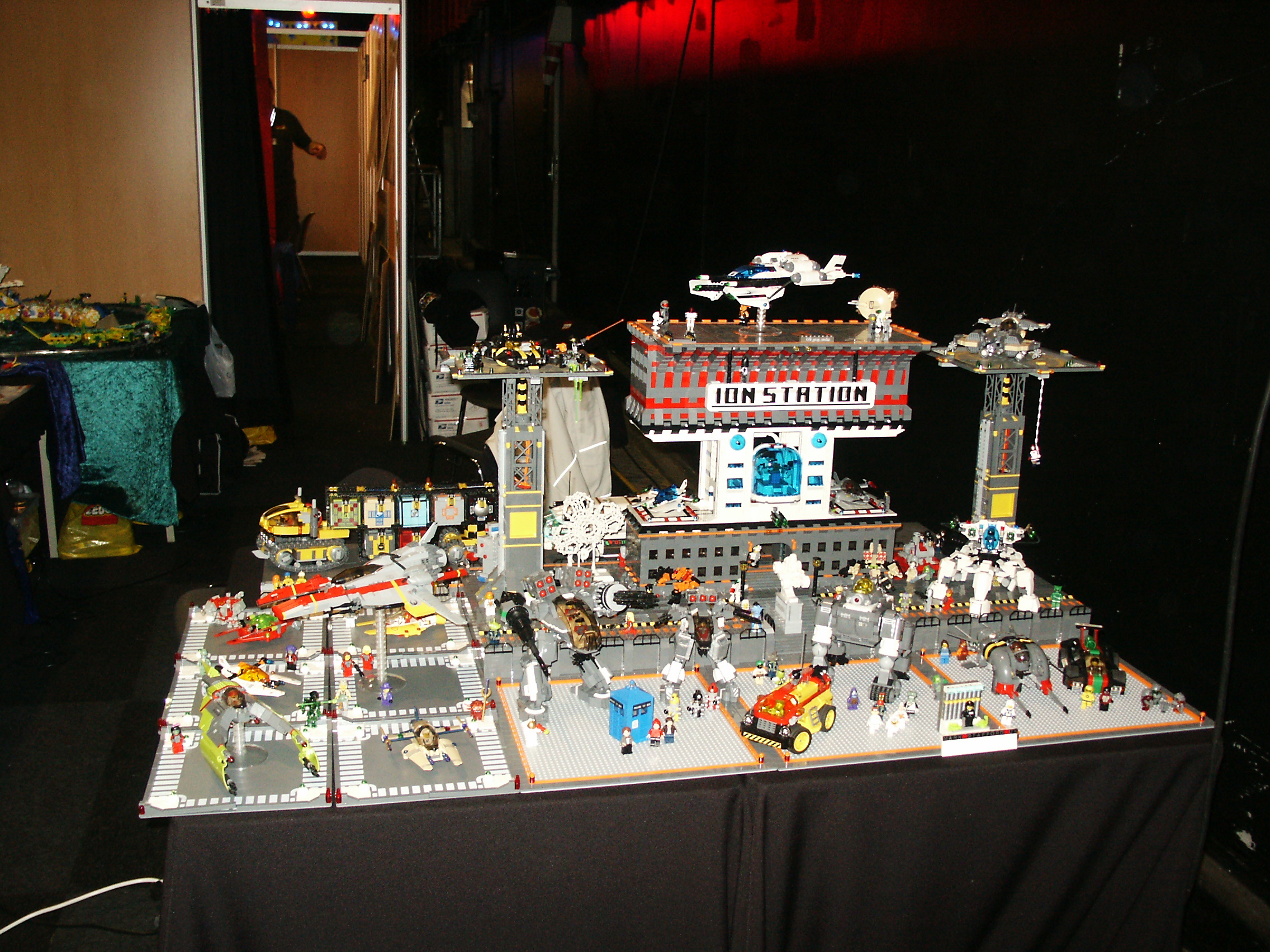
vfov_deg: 40.7
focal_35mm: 35
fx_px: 1284
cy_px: 476
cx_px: 635
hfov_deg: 52.6
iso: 200
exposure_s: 1/45
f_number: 3
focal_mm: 7.18
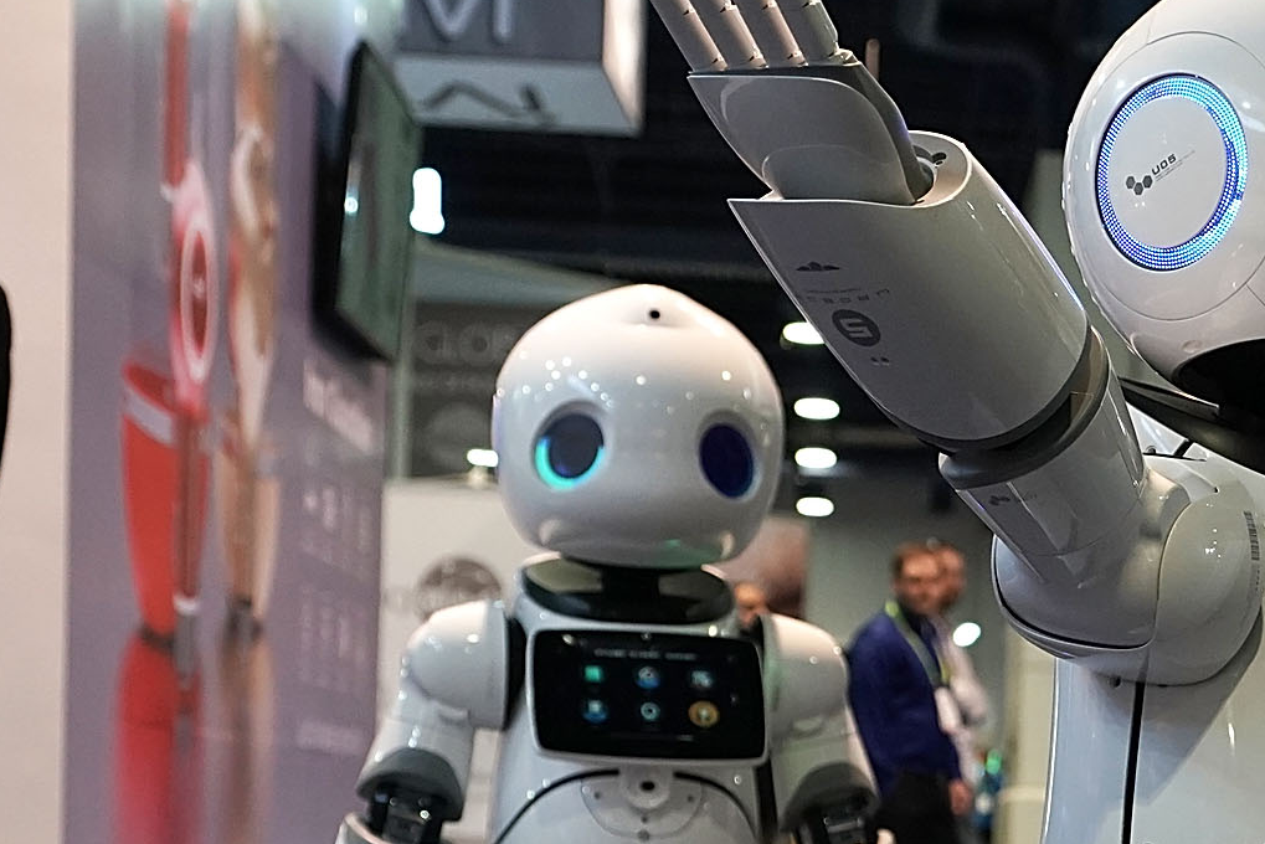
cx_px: 1182
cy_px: 966
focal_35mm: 103
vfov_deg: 13.0
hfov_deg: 19.4
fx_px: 3620
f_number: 3.5
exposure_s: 1/400
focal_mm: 35
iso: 1600
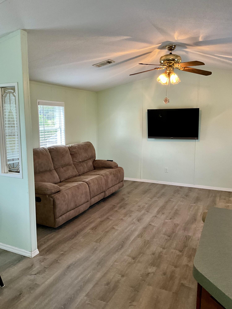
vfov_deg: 61.7
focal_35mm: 29
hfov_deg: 48.2
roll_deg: -0.9
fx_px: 259
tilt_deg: -7.9
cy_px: 154
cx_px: 116
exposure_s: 1/60
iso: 160
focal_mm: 3
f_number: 1.8
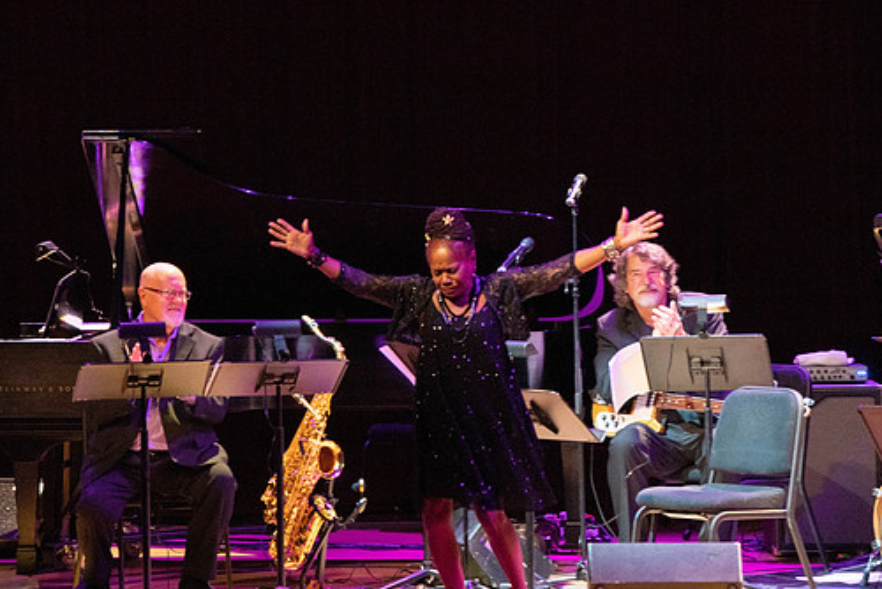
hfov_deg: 8.4
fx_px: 6030
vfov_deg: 5.6
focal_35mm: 246
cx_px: 394
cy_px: 274
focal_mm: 212
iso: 5000
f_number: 8
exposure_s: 1/320
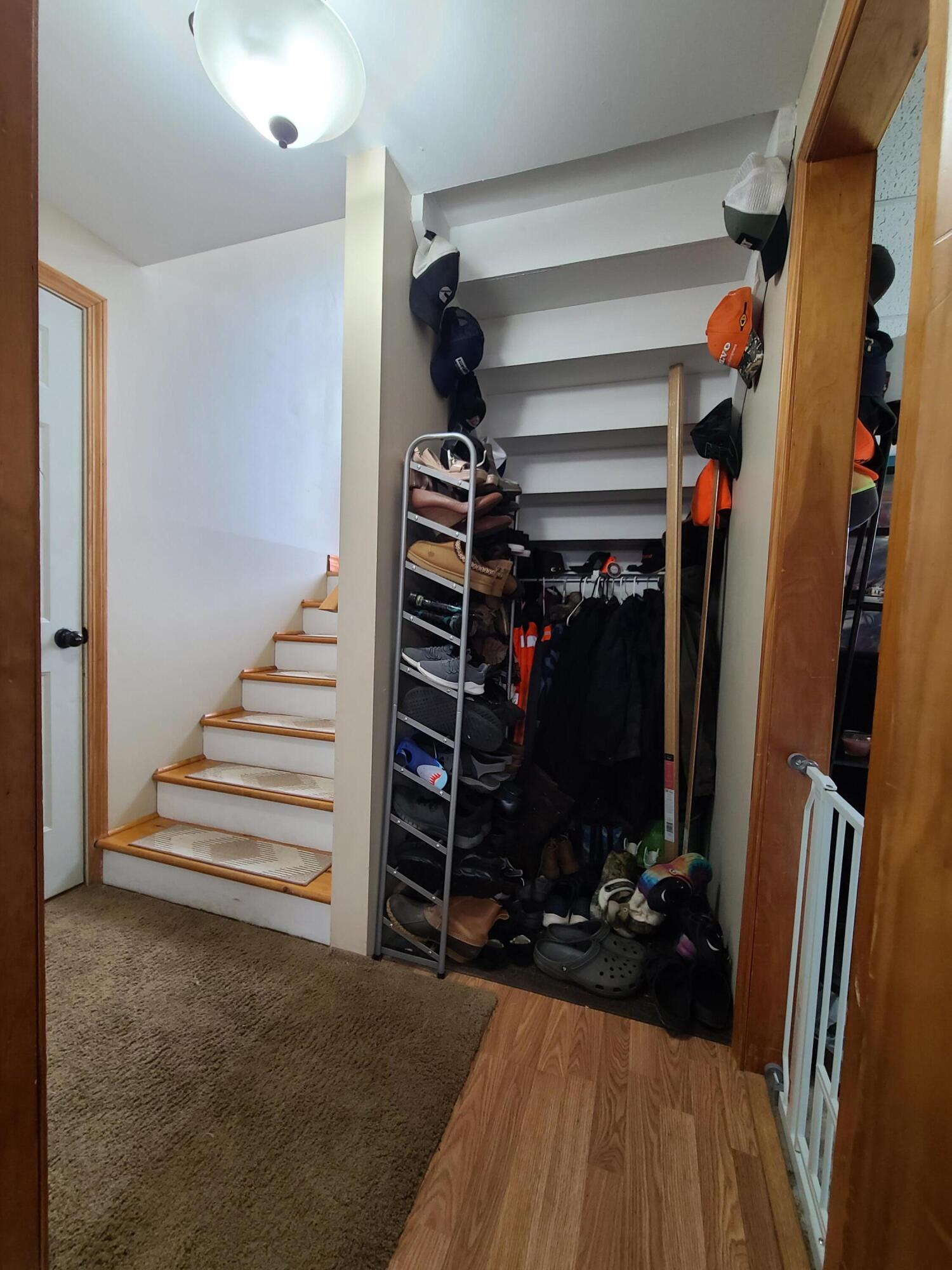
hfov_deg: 89.9
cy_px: 635
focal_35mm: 13
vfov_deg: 106.2
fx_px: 477
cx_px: 476
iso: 250
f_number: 2.2
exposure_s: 1/60
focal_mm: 2.2
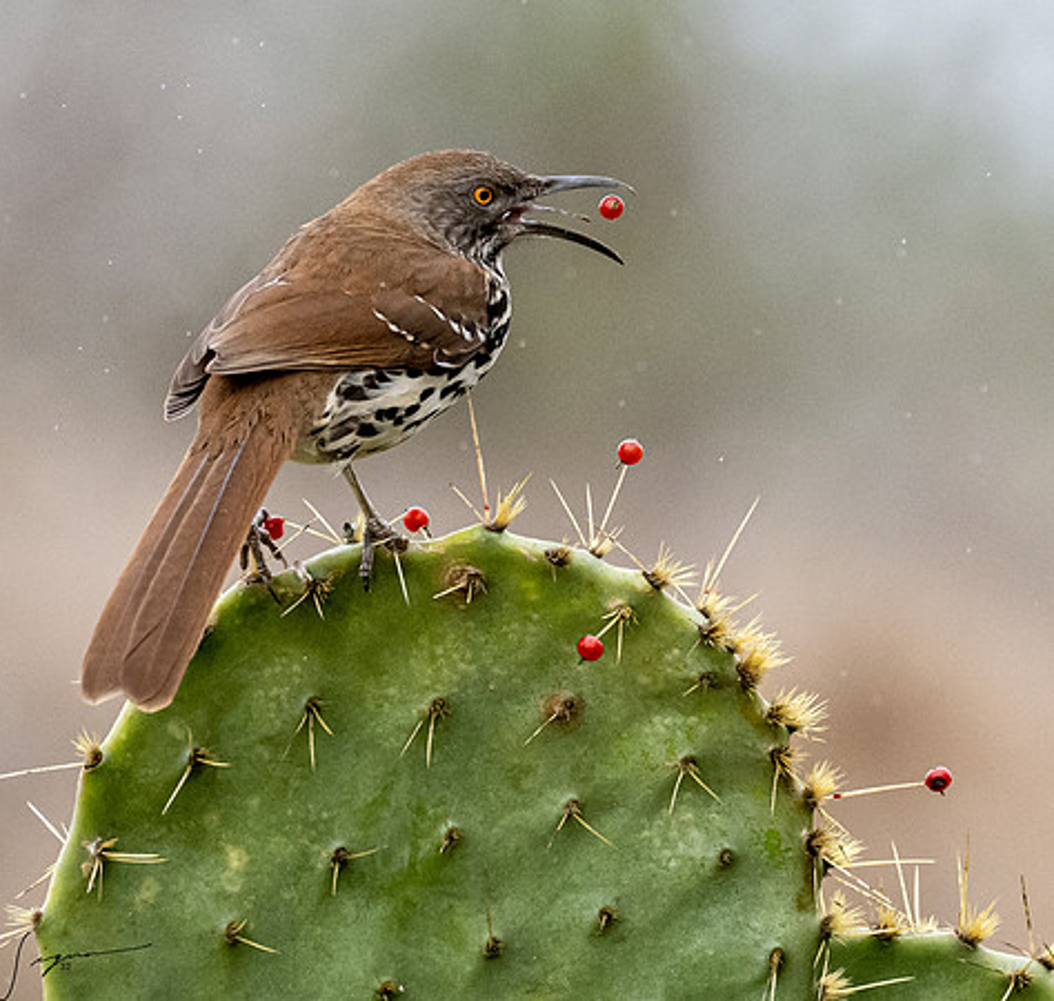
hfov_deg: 2.1
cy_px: 280
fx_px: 28638
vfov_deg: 2.0
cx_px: 600
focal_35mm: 853
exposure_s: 1/2000
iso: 2500
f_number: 6.3
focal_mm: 300
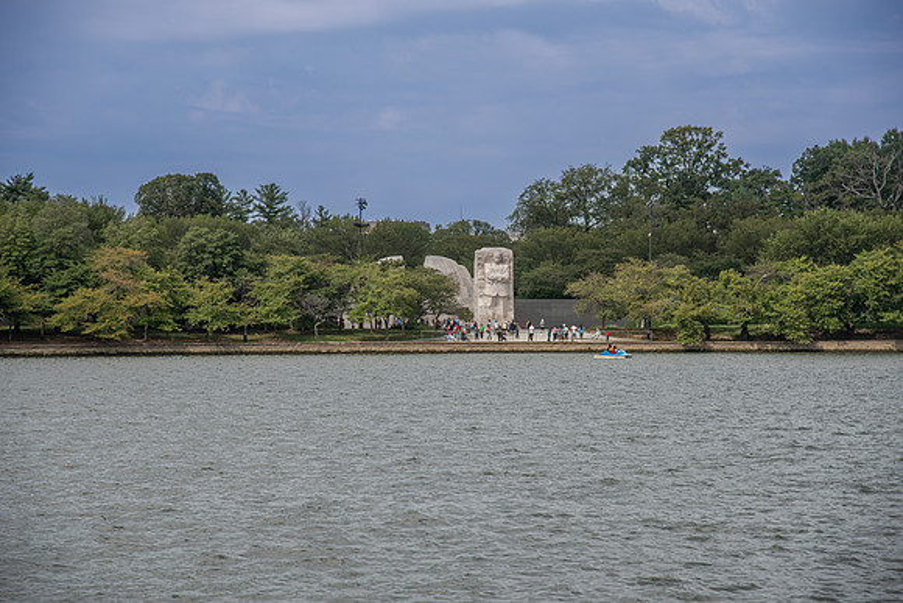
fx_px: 2760
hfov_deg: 18.6
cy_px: 302
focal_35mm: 110
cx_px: 452
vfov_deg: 12.5
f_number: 5.6
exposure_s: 1/250
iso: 100
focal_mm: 110
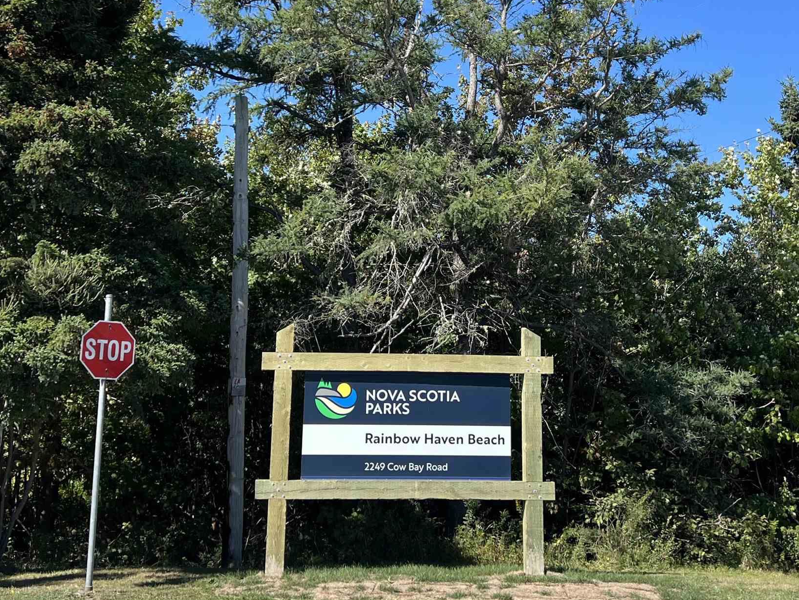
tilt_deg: +12.3
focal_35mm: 49
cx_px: 438
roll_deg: -0.3
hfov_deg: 38.9
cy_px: 152
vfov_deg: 29.2
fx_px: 1131
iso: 50
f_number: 1.5
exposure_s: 1/1972
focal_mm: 5.7
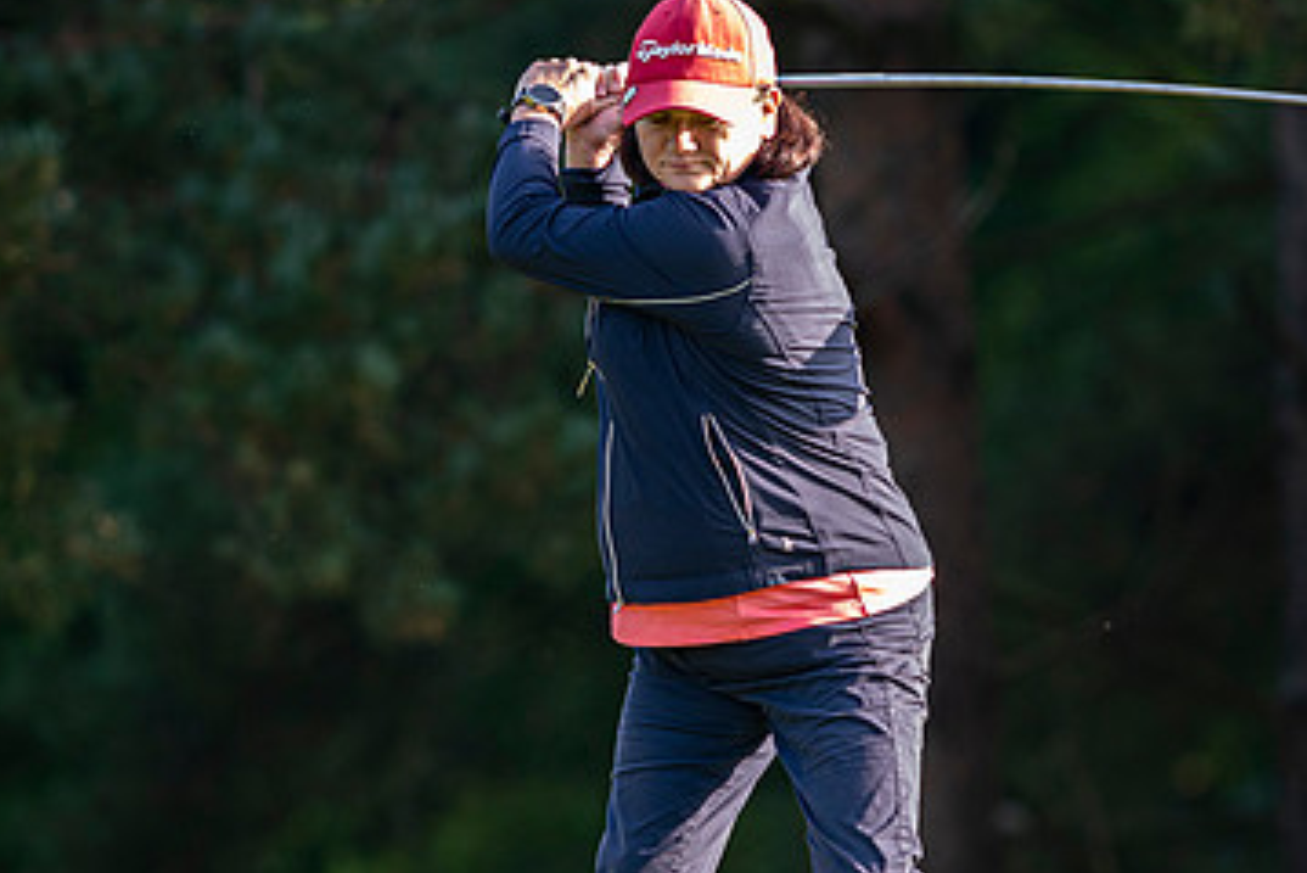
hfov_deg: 2.8
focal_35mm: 729
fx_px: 26476
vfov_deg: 1.9
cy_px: 477
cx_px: 708
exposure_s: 1/800
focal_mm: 300
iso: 720
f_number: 2.8
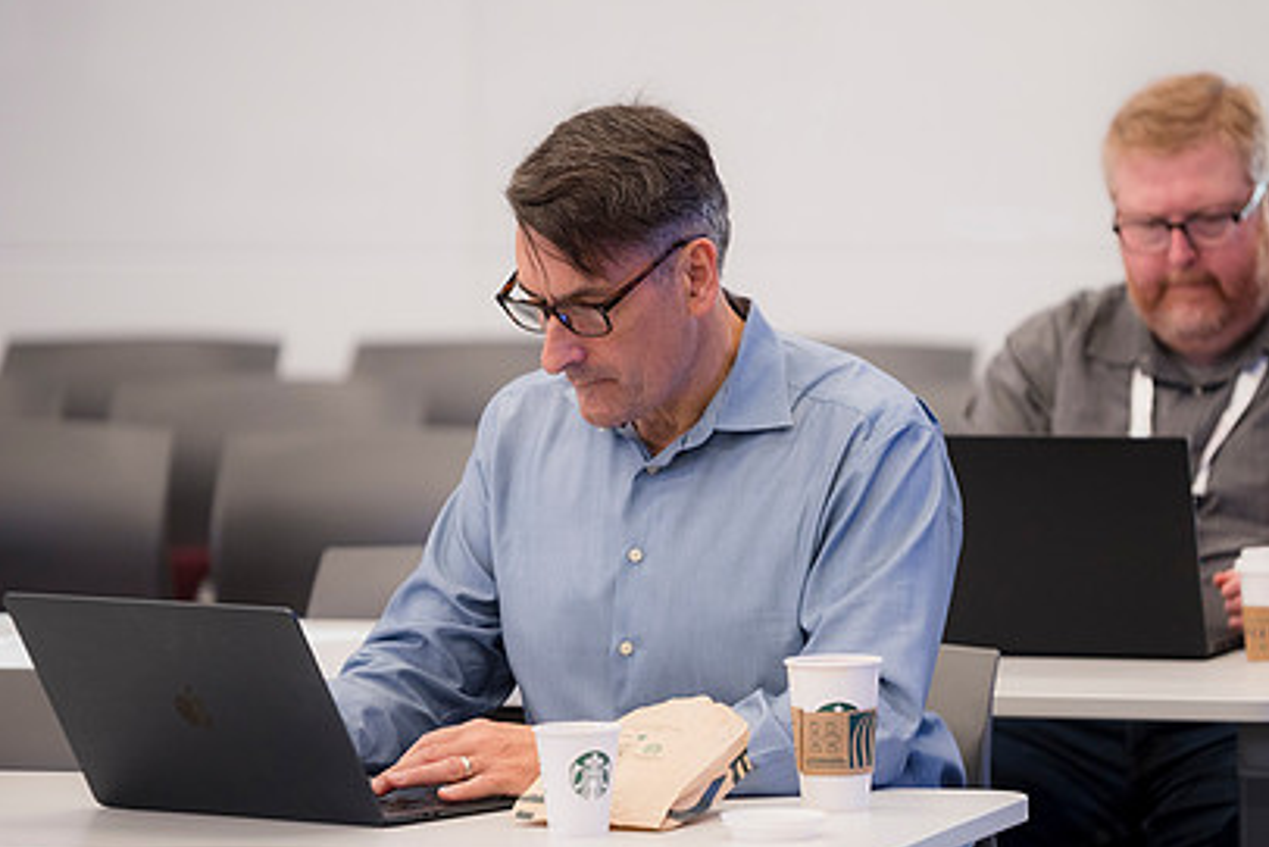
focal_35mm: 257
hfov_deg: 8.0
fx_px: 9062
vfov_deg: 5.4
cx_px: 803
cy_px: 436
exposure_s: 1/125
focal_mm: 180
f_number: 2.8
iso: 1000
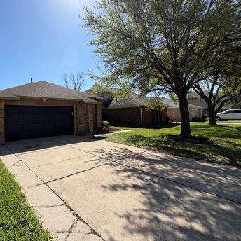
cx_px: 69
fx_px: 142
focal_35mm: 18
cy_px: 110
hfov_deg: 76.5
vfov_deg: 80.6
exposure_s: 1/914
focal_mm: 2.22
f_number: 2.2
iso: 20
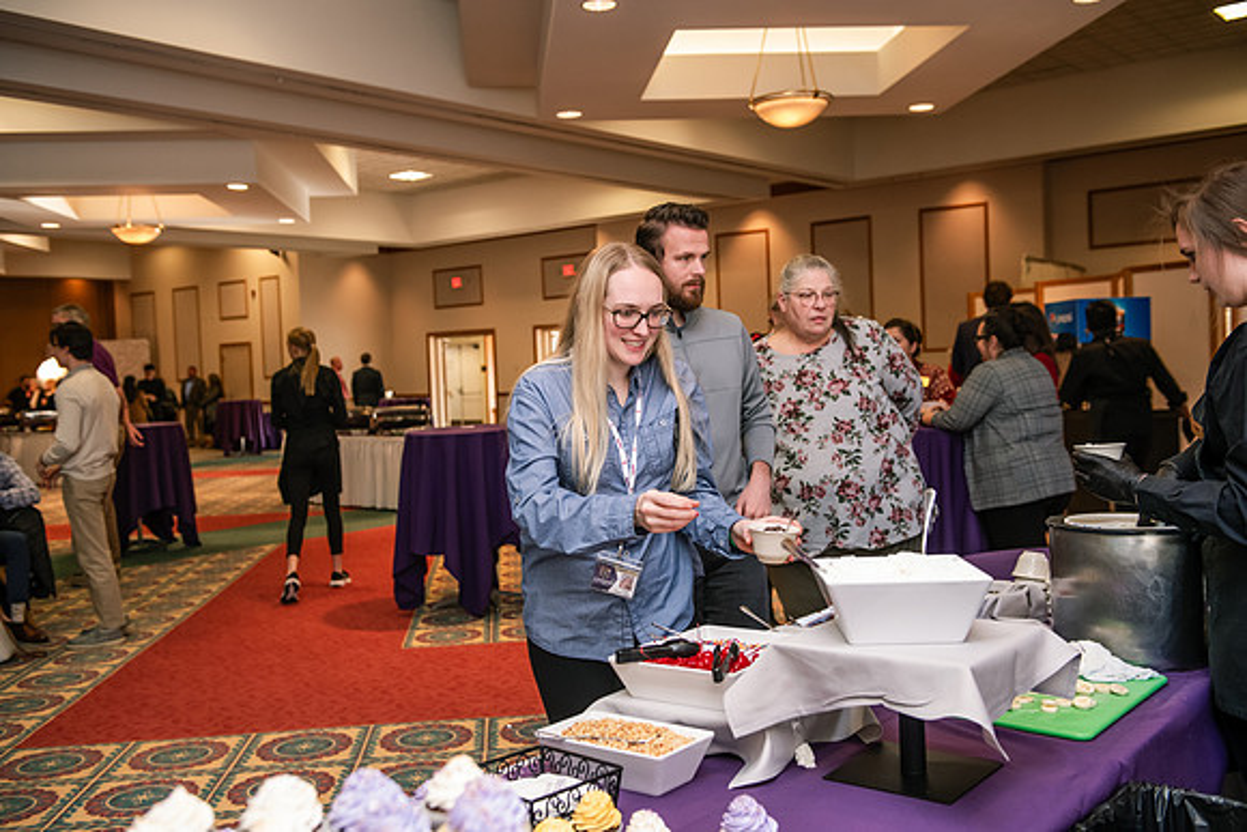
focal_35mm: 35
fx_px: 1213
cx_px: 624
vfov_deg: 37.9
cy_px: 416
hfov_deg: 54.4
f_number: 3.5
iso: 1600
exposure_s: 1/125
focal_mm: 35
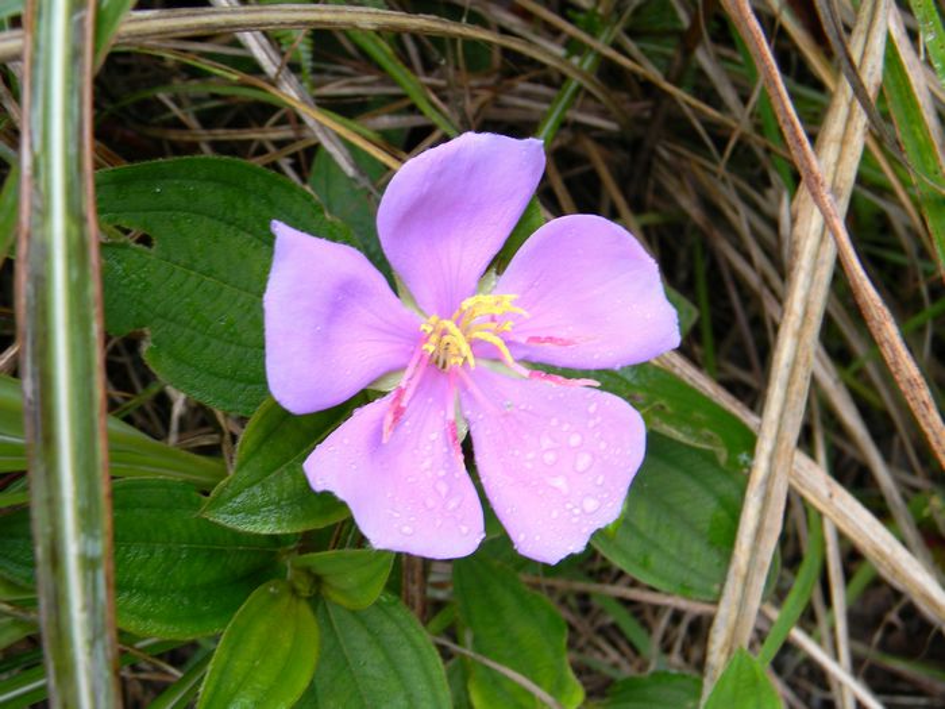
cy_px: 354
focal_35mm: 36
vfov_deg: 39.7
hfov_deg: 51.4
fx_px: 983
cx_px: 472
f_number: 3.7
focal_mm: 6.4
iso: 80
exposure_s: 1/51.1
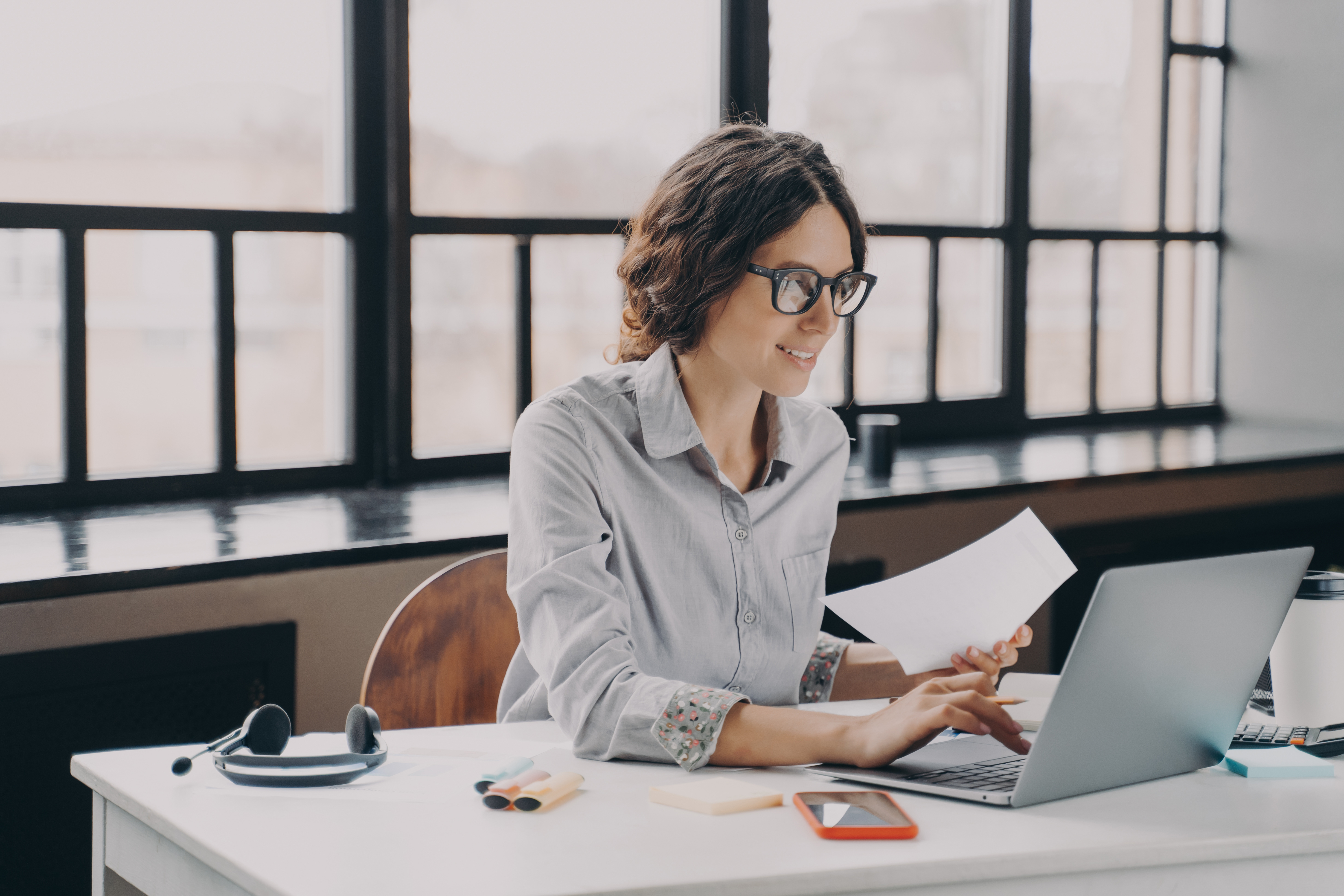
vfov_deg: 18.2
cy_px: 448
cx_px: 672
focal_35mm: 75
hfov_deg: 27.0
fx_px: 2800
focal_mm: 75
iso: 500
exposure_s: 1/100
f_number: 2.8
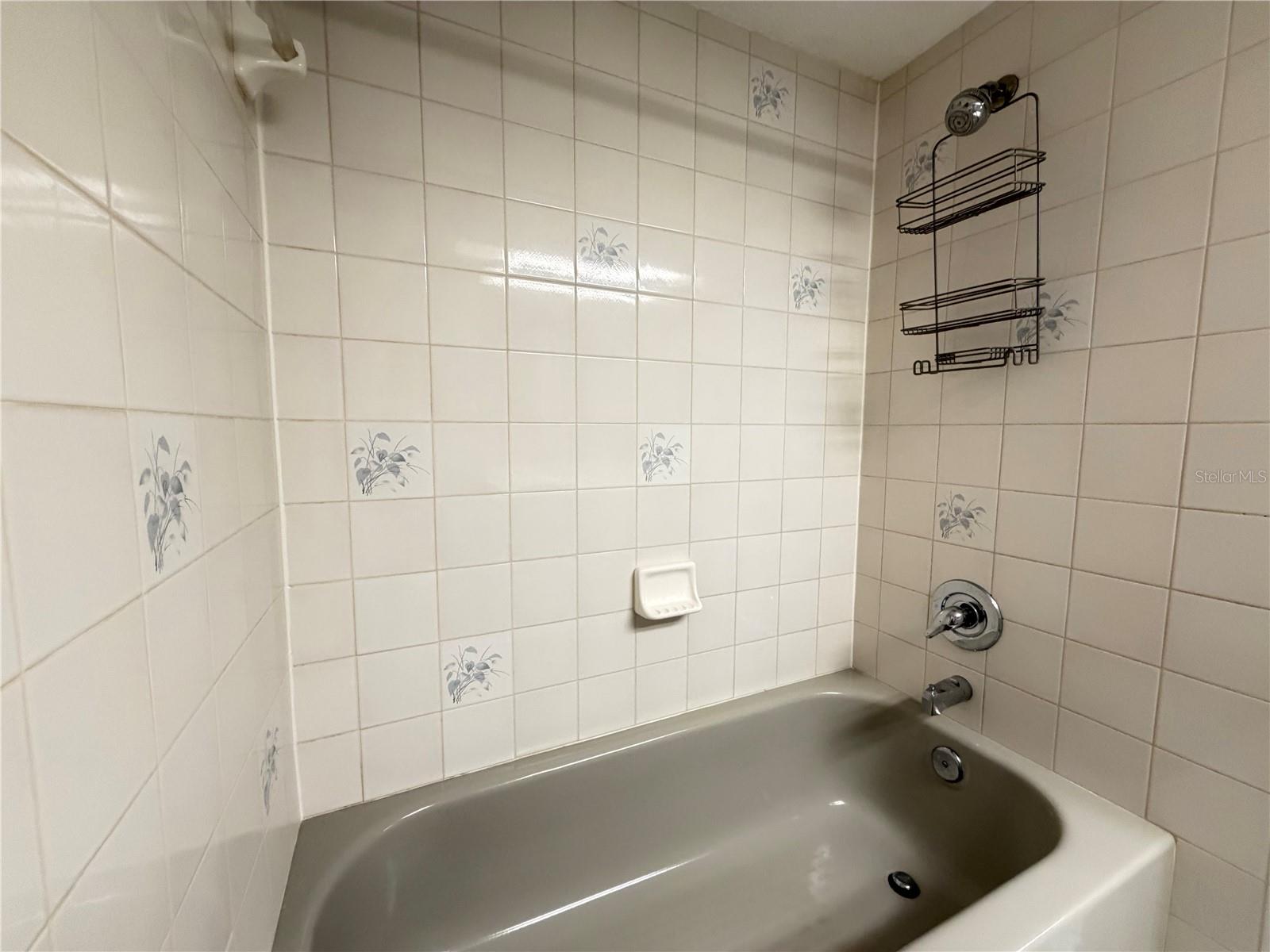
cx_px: 635
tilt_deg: -5.1
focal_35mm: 14
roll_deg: -0.2
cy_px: 476
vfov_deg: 85.7
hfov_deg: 102.1
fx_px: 514
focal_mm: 2.22
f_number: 2.2
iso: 500
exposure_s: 1/60
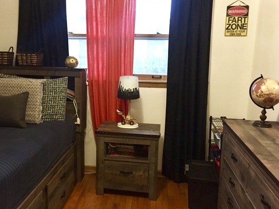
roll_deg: +0.5
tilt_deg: -11.6
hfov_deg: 49.7
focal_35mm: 37
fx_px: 298
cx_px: 108
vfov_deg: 38.7
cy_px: 103
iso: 250
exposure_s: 1/15
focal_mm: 4.15
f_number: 2.2
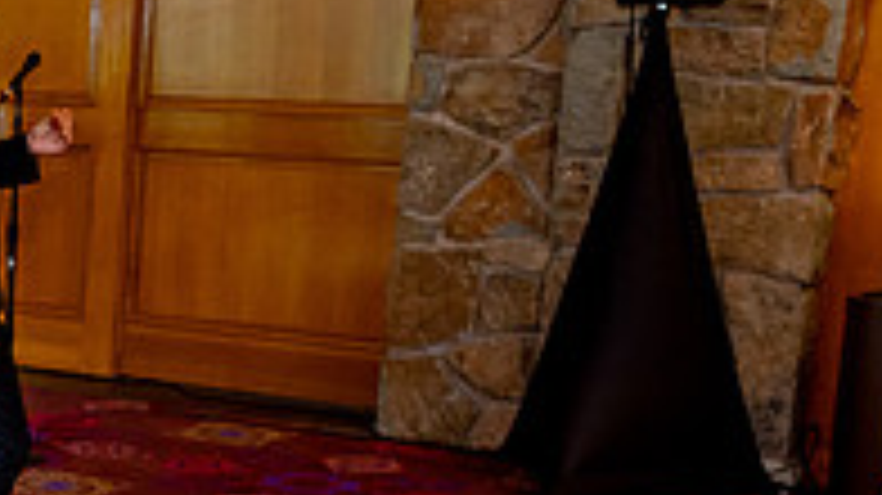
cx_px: -162
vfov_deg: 13.8
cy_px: 508
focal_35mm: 86
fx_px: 2010
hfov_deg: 22.8
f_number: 2.8
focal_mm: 24
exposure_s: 1/250
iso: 1250
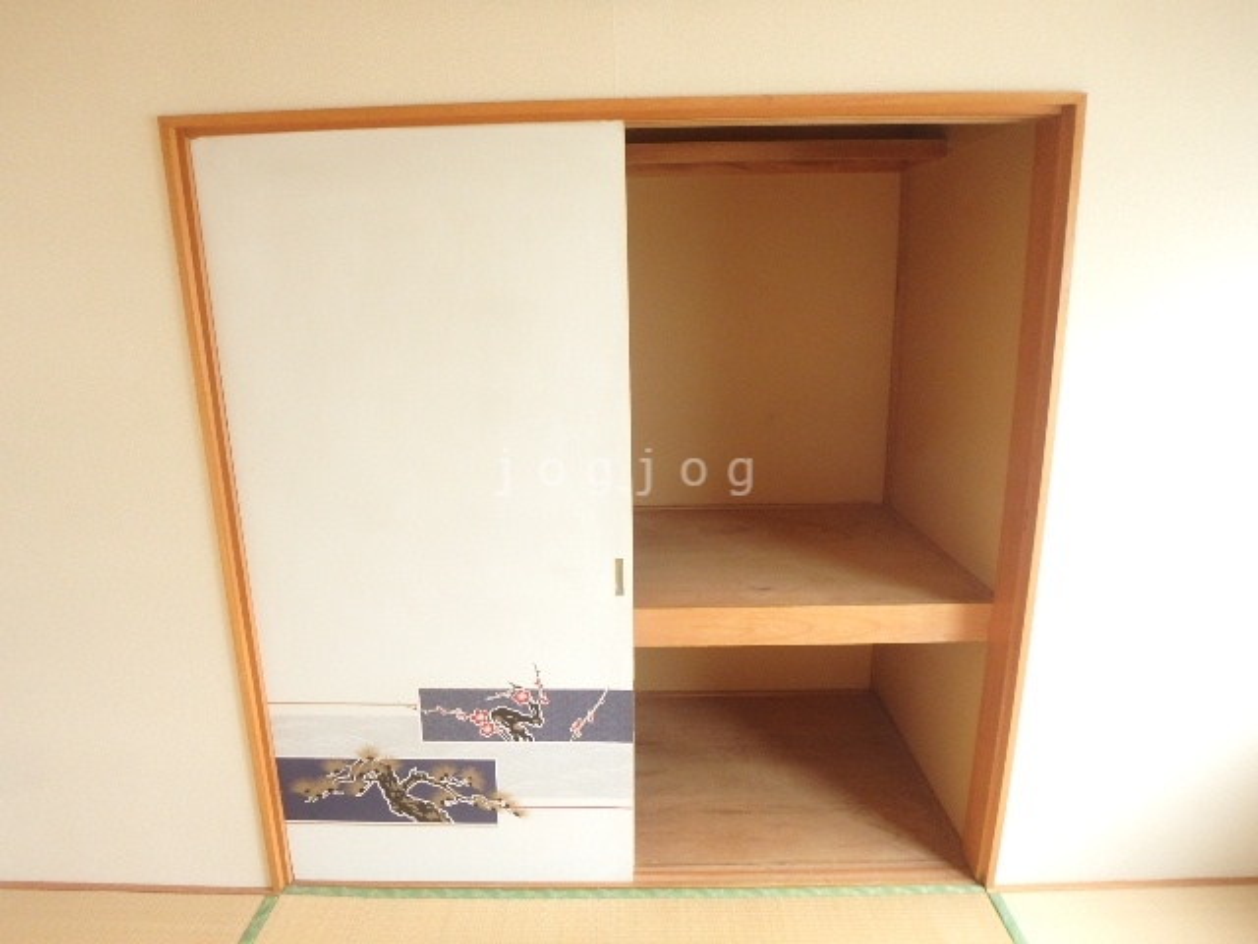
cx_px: 629
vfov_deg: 63.4
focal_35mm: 21
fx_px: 763
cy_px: 472
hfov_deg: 79.0
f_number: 3.5
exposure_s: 1/30
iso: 320
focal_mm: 3.7
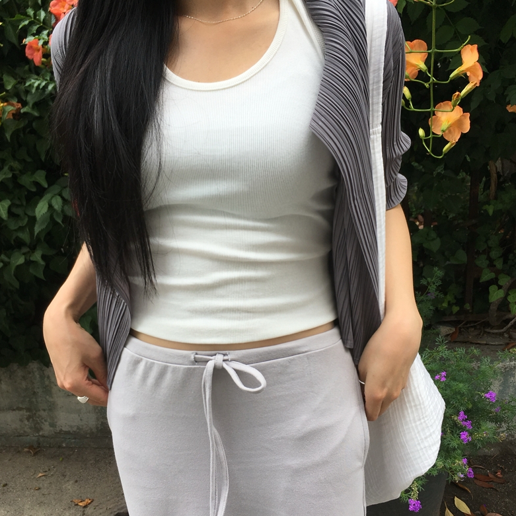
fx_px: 590
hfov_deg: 47.2
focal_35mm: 35
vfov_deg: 47.2
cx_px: 258
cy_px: 283
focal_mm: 4.15
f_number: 2.2
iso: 25
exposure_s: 1/469
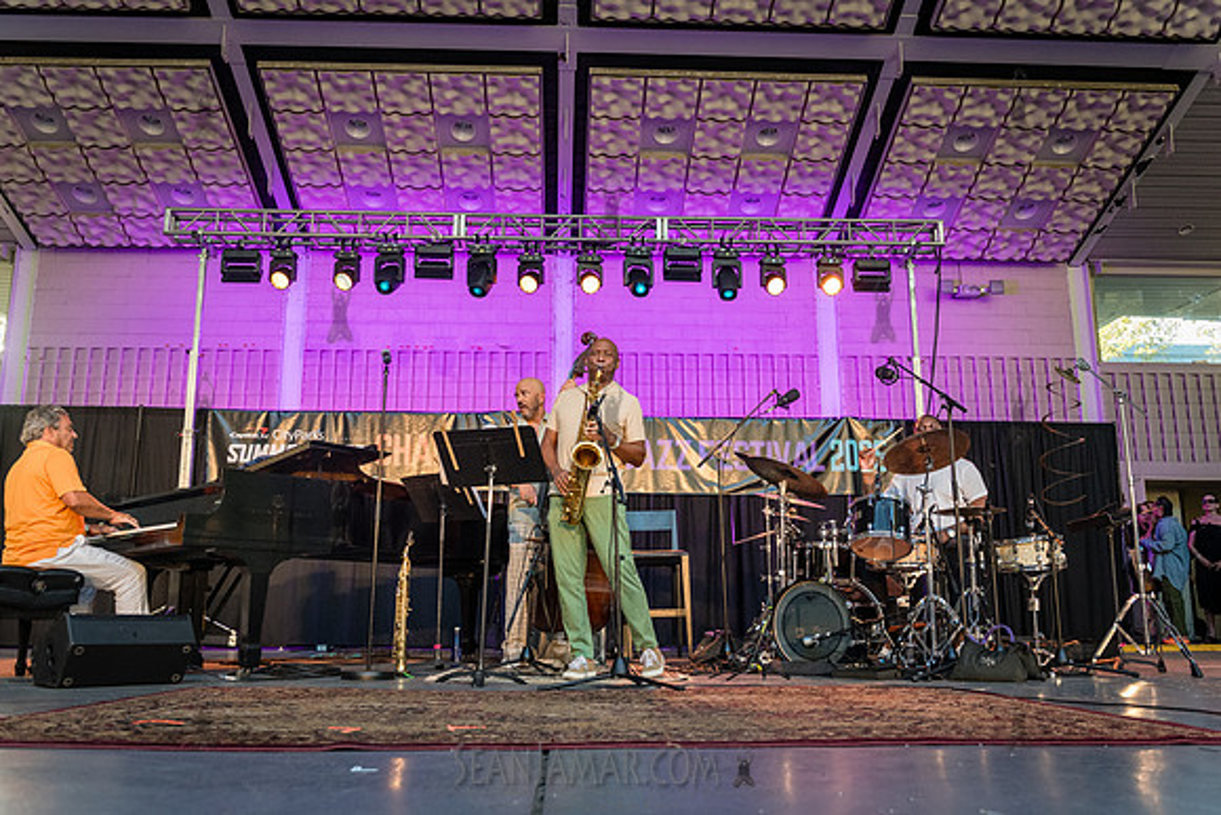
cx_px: 610
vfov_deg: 41.9
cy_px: 408
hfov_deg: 59.7
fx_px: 1064
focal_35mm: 31
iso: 3200
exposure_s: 1/500
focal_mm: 31
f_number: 4
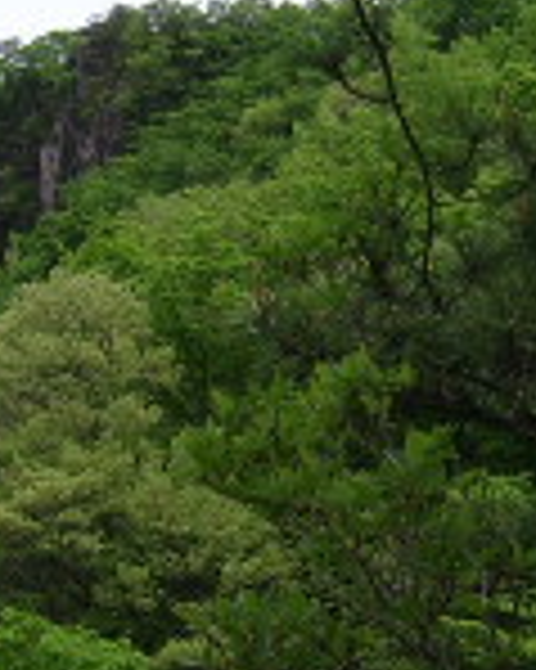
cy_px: 441
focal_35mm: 147
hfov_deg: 10.5
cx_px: 77
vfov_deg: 13.1
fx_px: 2918
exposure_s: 1/706
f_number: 2.8
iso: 50
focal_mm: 5.95
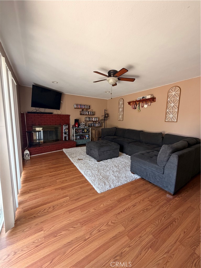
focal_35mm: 14
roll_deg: -1.4
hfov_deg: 85.7
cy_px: 134
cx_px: 100
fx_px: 108
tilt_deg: -7.7
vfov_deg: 102.1
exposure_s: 1/121
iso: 250
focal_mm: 2.22
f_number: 2.2
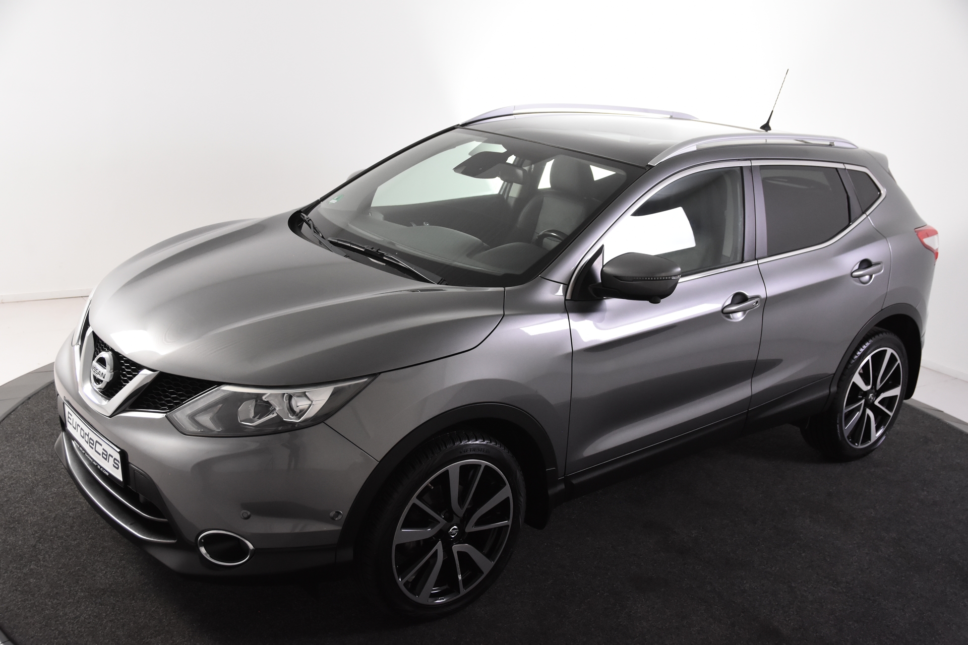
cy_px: 322
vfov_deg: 34.2
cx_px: 484
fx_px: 1049
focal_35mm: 39
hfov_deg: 49.6
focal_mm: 26
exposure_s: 1/80
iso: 1600
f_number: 4.5
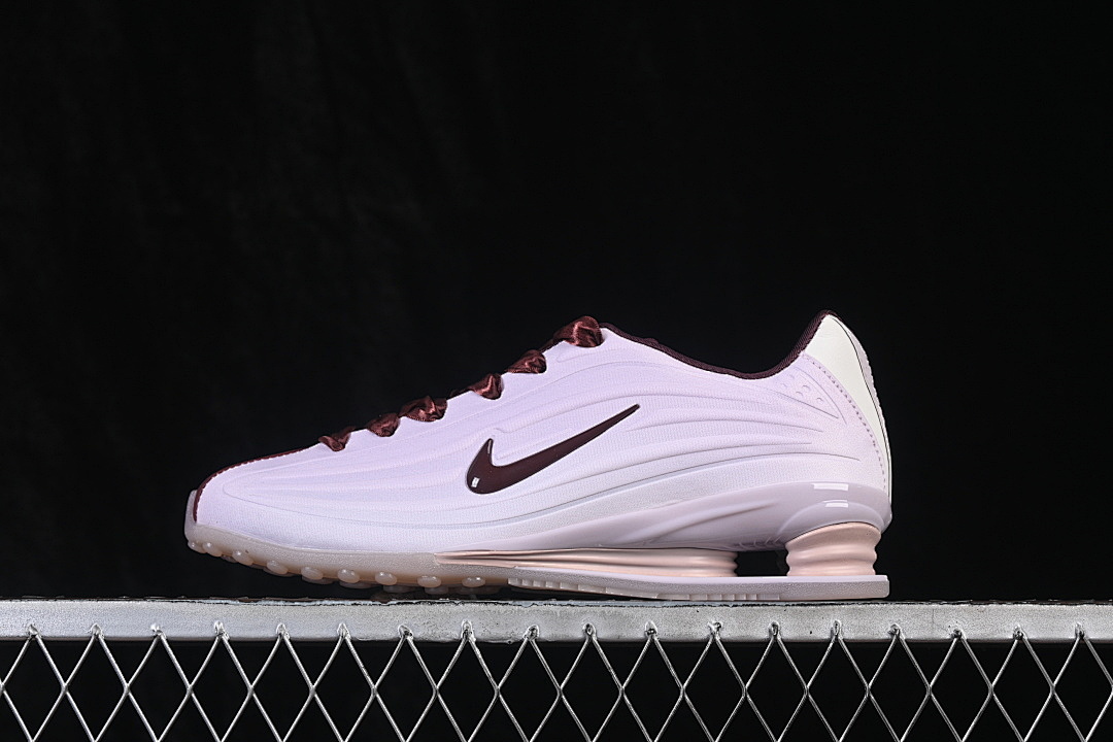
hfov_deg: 27.0
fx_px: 2319
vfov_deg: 18.2
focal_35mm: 75
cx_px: 556
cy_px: 371
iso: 160
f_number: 8
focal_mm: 50
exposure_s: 1/80
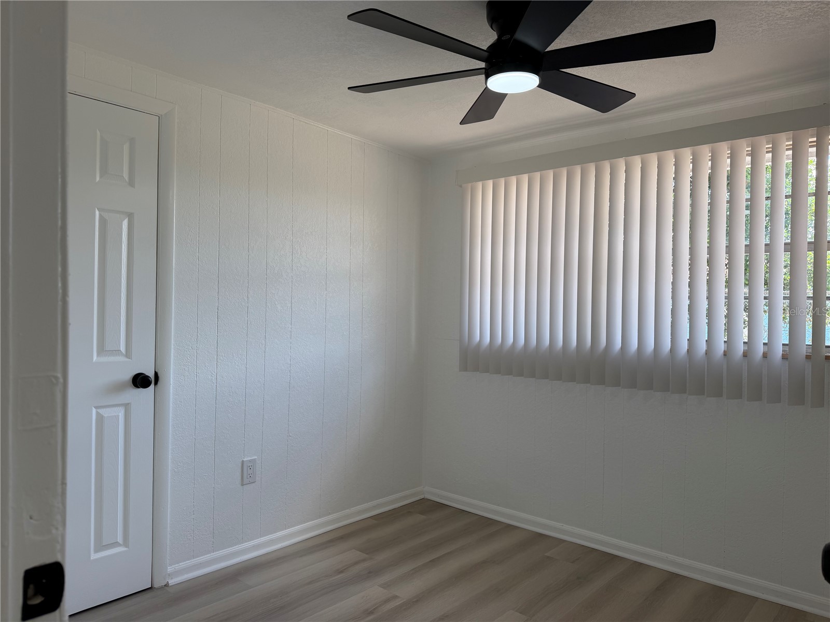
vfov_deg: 56.8
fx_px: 575
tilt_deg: -1.3
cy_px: 311
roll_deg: -1.1
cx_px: 415
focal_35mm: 24
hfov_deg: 71.6
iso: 80
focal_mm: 6.76
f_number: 1.78
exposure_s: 1/298
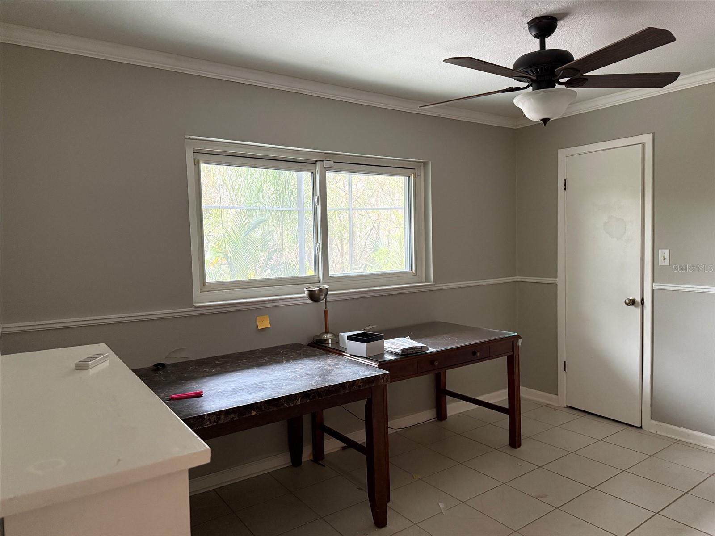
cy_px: 268
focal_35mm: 24
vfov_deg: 56.8
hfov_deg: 71.6
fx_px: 496
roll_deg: +1.3
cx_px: 358
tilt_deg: -3.1
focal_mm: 6.76
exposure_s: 1/60
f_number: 1.78
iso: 640
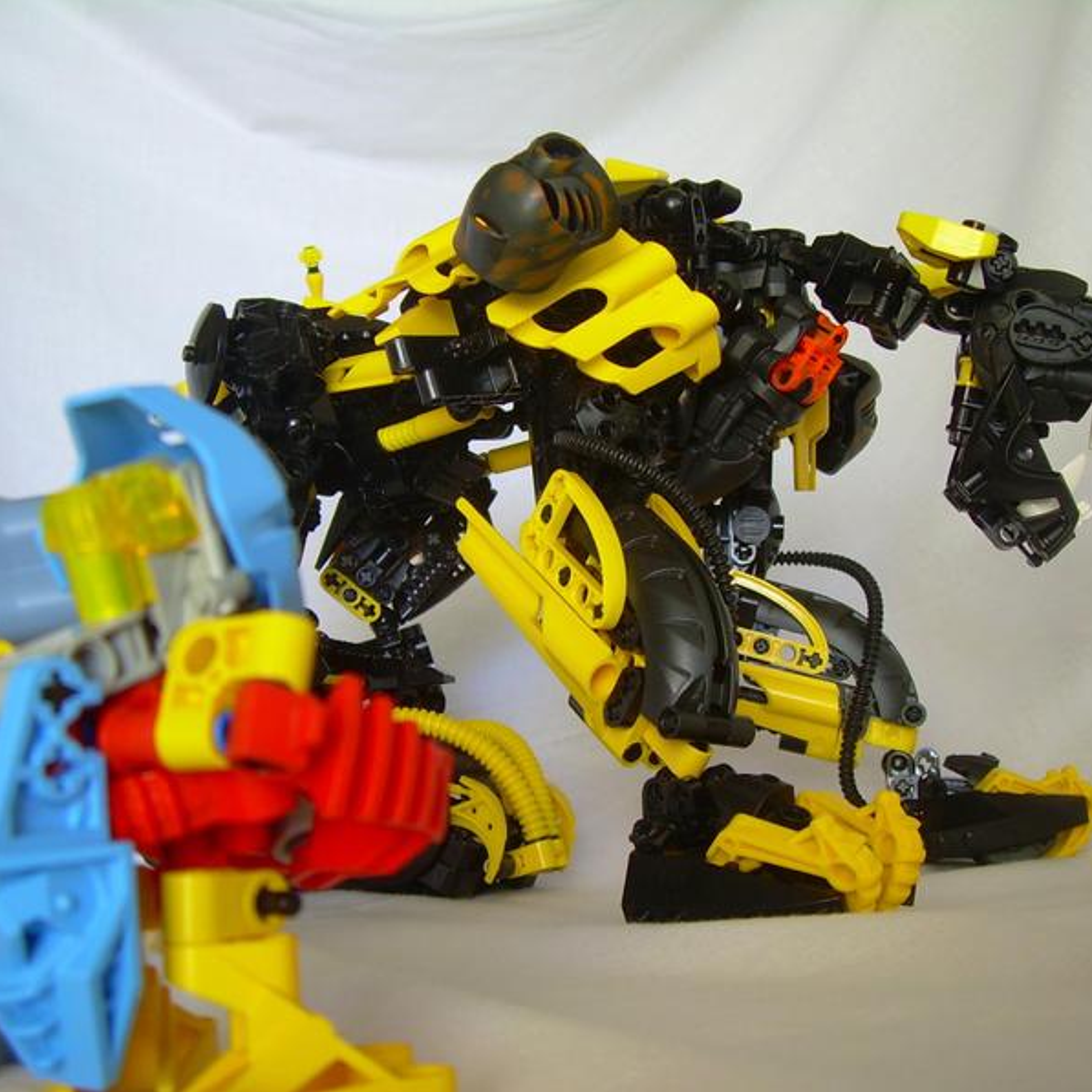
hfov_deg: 37.5
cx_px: 578
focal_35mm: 45
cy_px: 545
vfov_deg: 37.6
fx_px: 1606
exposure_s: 1/25.2
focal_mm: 6.3
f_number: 2.8
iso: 50
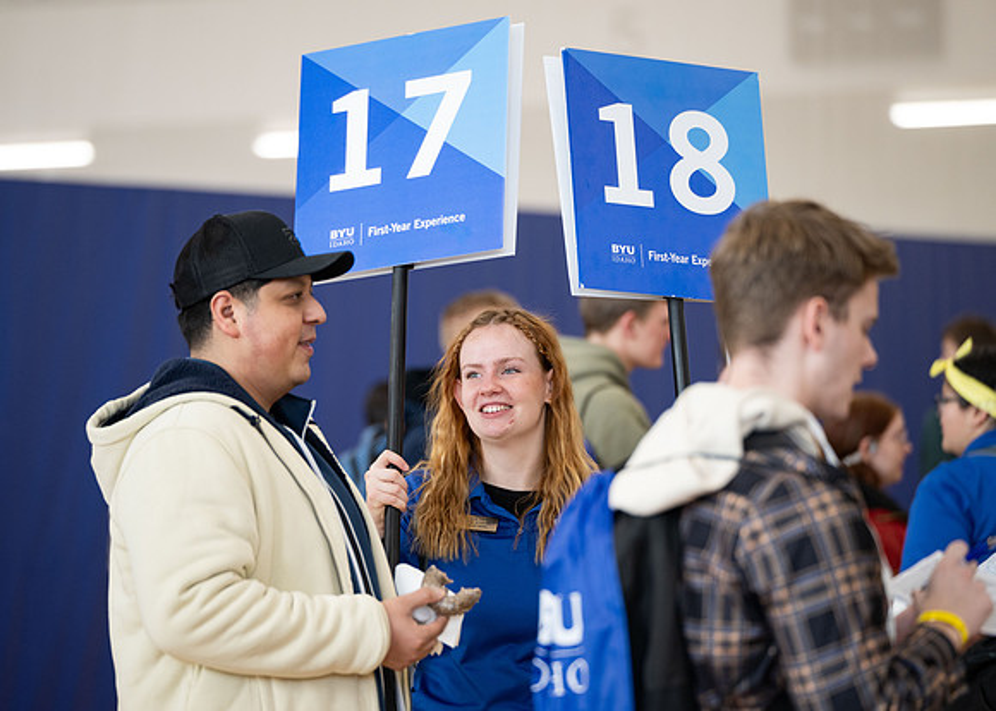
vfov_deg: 9.1
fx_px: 4471
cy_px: 368
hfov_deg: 12.7
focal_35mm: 158
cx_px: 509
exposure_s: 1/160
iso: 800
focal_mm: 145
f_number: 2.8
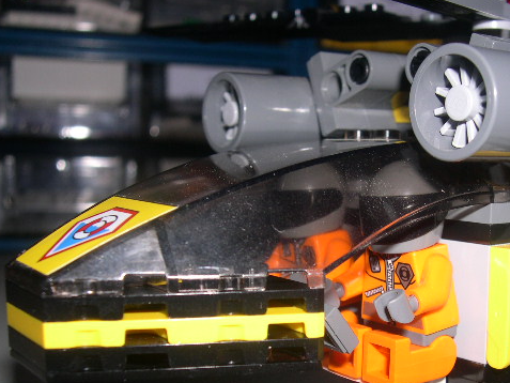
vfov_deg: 28.4
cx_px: 330
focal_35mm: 51
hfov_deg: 37.2
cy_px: 252
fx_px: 752
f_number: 7.6
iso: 100
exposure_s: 1/60
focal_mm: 8
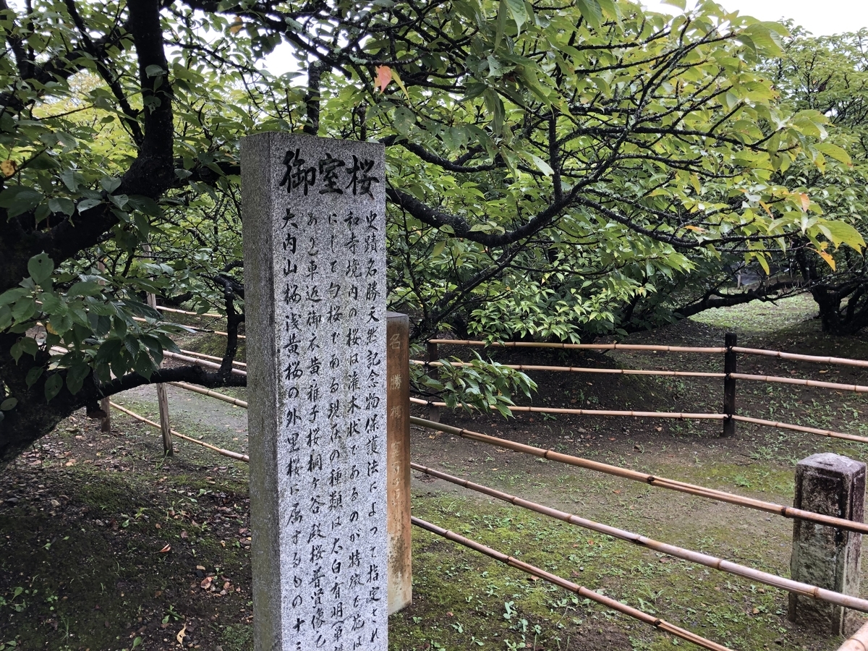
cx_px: 434
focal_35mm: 28
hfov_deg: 63.4
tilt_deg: -5.8
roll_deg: +0.4
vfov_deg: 49.7
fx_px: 702
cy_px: 326
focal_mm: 3.99
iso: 40
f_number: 1.8
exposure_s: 1/120
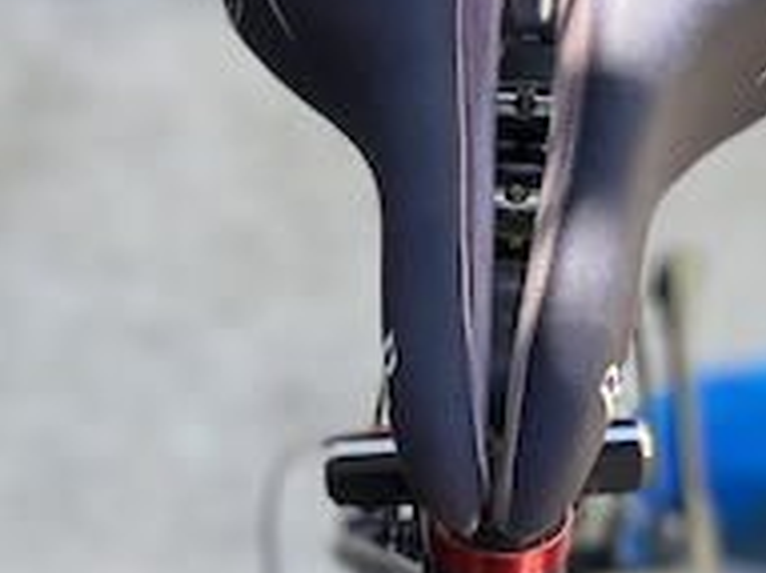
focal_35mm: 109
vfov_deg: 13.6
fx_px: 2410
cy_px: 280
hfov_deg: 18.1
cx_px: 349
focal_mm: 4.25
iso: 32
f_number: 1.8
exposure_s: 1/153
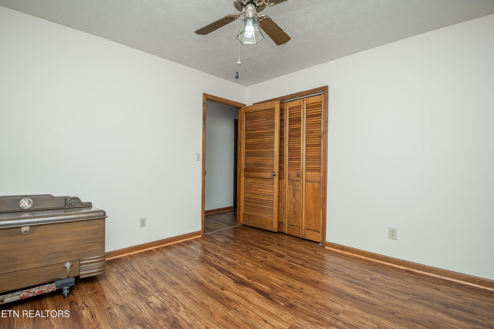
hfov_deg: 96.7
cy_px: 164
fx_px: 220
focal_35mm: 16
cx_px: 247
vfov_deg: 73.7
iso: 400
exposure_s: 1/250
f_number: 9
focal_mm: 16
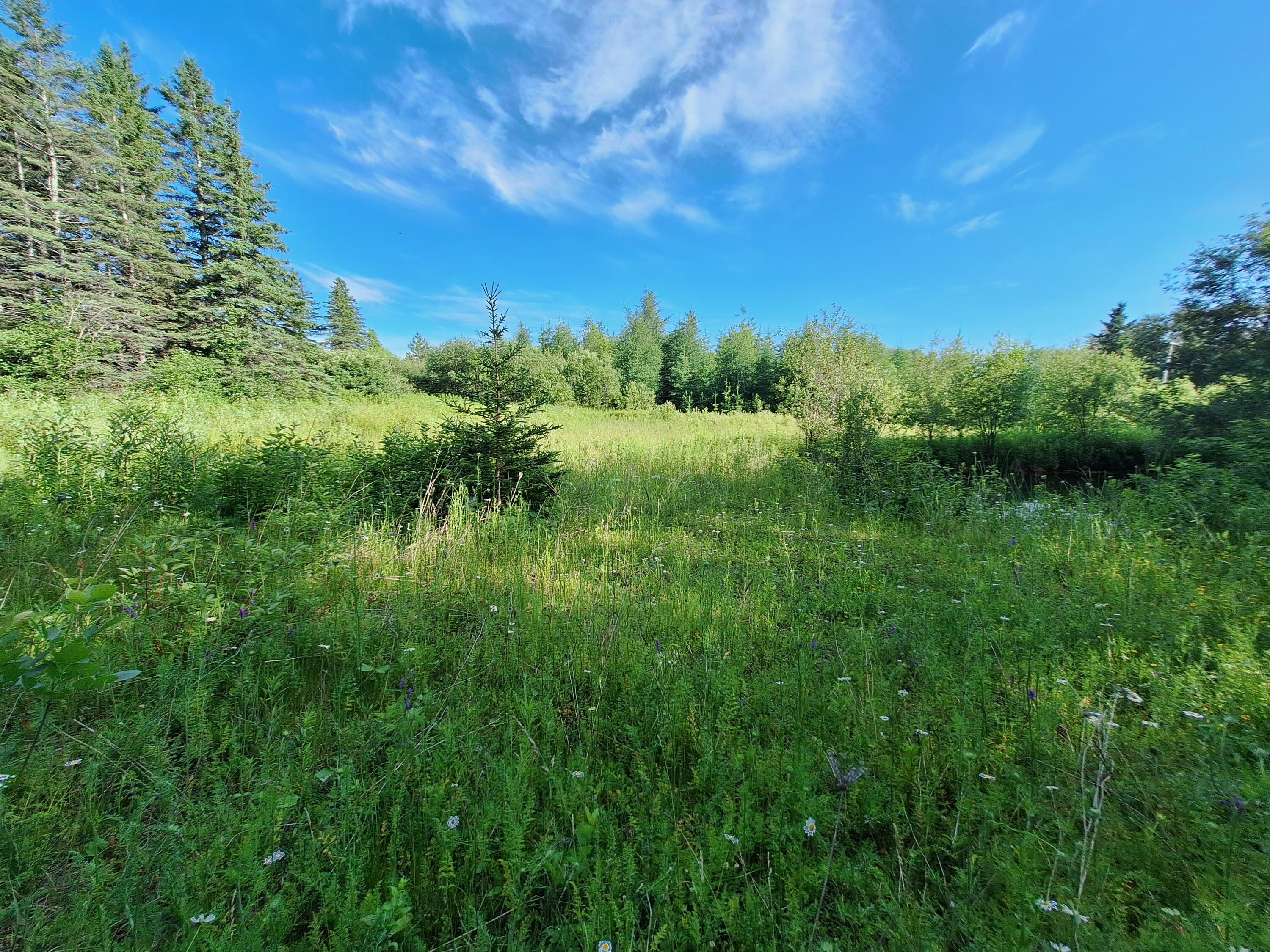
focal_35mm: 13
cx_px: 635
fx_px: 477
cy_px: 476
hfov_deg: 106.2
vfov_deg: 89.9
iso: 40
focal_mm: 1.74
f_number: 2.2
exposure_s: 1/975
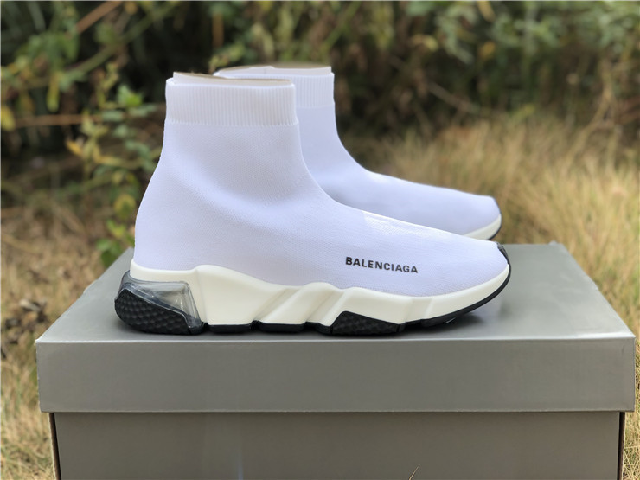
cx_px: 320
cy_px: 240
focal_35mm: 52
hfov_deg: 36.8
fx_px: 961
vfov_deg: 28.0
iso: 16
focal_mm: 6
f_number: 2.4
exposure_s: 1/539
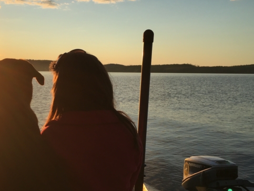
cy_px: 117
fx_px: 352
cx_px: 86
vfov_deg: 30.2
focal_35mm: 48
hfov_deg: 39.2
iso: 25
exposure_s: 1/1479
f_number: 2.2
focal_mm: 4.15
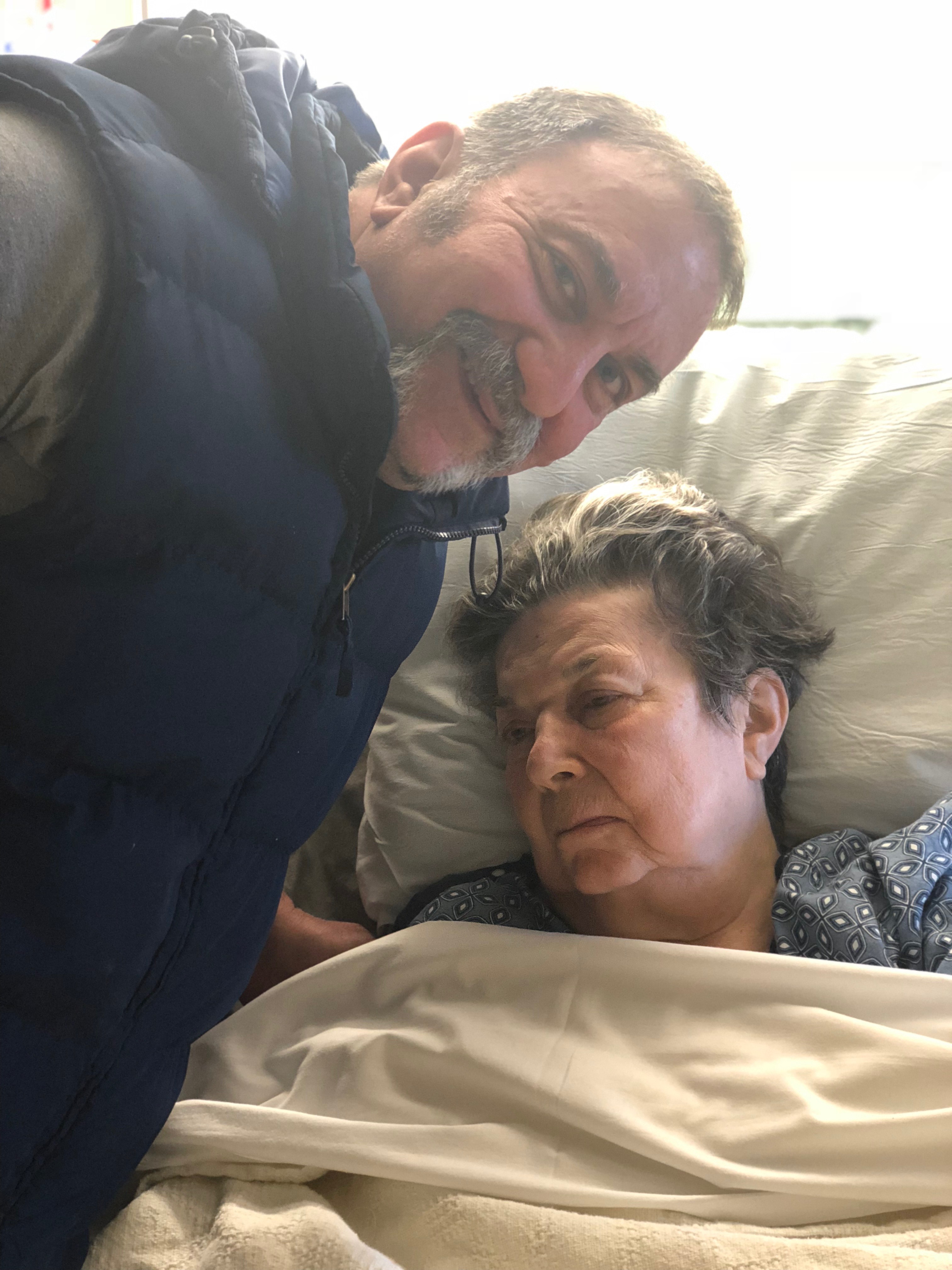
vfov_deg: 36.8
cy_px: 635
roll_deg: +1.1
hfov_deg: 28.0
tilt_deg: -13.9
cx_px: 476
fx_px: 1907
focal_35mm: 52
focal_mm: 6
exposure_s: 1/12
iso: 160
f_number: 2.4
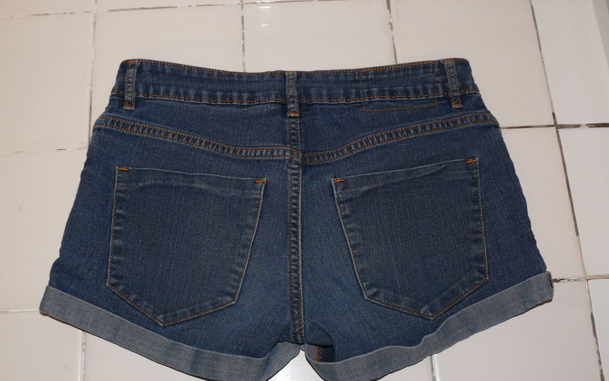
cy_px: 194
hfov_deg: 46.2
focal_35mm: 43
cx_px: 304
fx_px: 714
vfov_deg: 29.9
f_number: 2.8
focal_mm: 8.3
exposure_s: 1/30
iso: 100
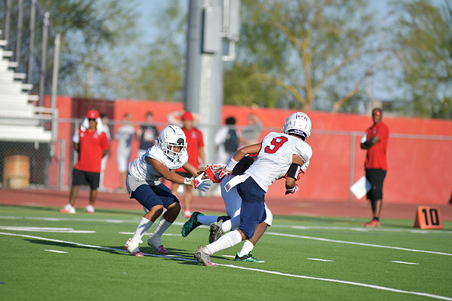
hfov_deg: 6.9
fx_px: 3767
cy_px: 150
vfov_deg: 4.6
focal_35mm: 300
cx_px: 226
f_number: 3.5
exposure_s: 1/2000
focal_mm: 300
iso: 90
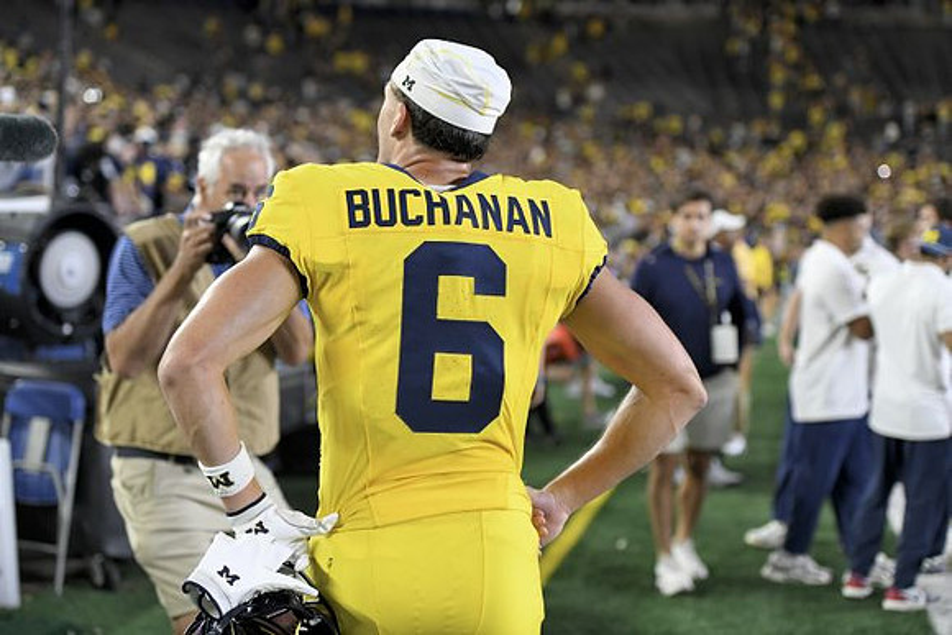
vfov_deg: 19.5
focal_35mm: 70
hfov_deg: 28.8
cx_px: 476
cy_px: 318
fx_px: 1851
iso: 2000
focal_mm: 70
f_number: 2.8
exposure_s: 1/800
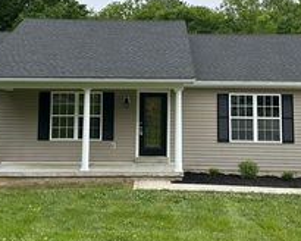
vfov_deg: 26.3
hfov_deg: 33.0
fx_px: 508
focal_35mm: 57
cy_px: 57
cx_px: 157
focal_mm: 6.86
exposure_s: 1/2660
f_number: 1.78
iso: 80
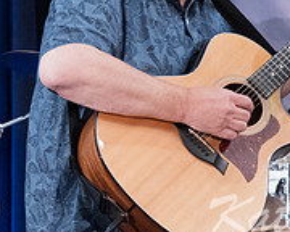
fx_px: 2438
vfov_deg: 5.4
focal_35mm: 284
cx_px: 388
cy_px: 1
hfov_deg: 6.7
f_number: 5.6
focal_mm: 94
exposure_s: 1/250
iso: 12800
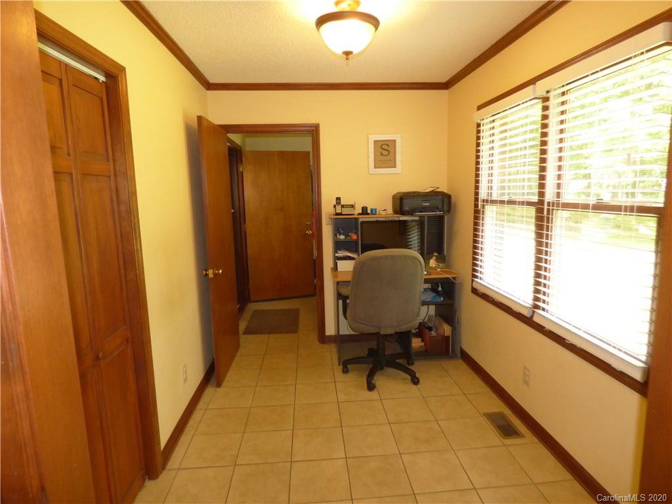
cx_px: 336
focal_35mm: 20
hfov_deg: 81.7
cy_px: 252
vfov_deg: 66.0
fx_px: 388
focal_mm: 3.58
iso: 320
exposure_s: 1/60
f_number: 2.8
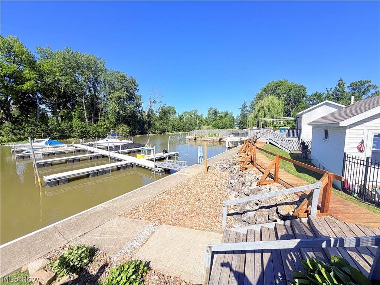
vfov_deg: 85.7
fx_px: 154
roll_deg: +2.1
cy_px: 142
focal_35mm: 14
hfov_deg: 102.1
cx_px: 190
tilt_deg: -5.6
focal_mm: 2.22
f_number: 2.2
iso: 20
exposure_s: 1/1001
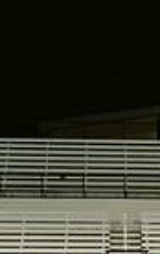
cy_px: 284
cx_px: 522
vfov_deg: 7.0
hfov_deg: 4.2
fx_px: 2073
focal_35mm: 299
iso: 2000
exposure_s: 1/160
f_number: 4
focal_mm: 70
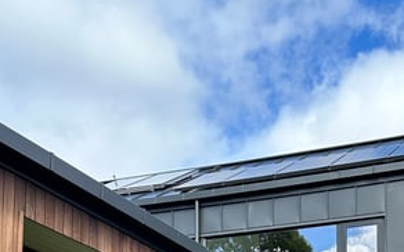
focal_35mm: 67
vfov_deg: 17.6
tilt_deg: +6.4
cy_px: 370
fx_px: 737
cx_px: 284
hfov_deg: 30.3
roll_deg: -0.3
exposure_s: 1/1289
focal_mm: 6.86
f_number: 1.78
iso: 80
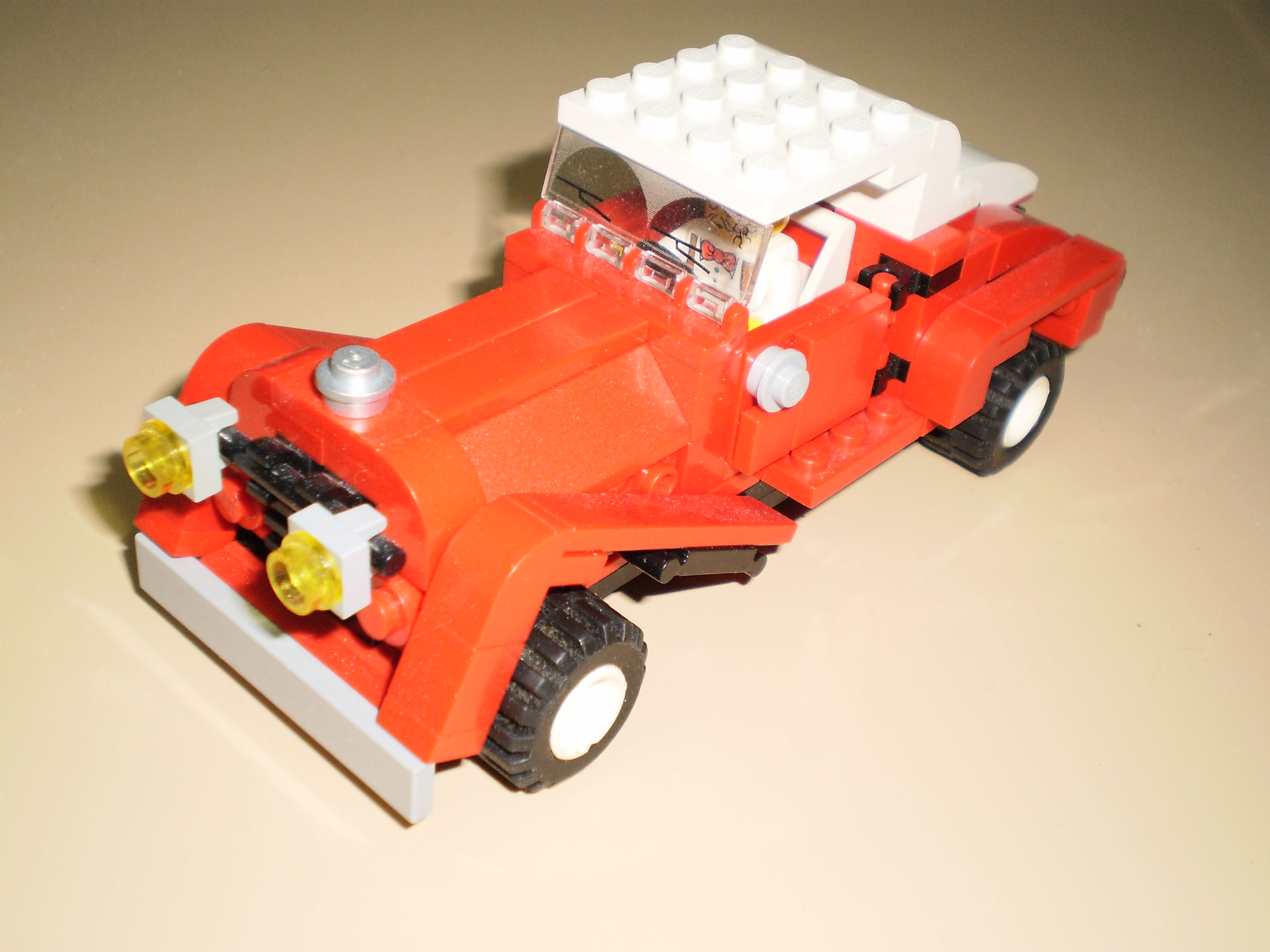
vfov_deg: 34.3
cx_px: 635
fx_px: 1541
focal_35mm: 42
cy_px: 476
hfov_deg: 44.8
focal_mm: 7.4
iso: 125
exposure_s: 1/30
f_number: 3.5
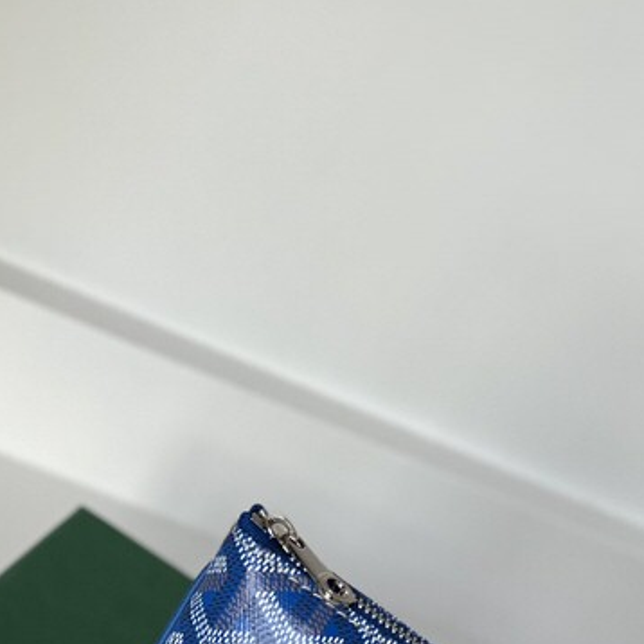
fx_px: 3599
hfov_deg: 10.2
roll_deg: -33.6
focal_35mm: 171
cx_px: 370
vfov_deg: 10.1
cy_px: 774
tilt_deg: -26.0
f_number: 2.8
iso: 125
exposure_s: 1/121
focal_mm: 9
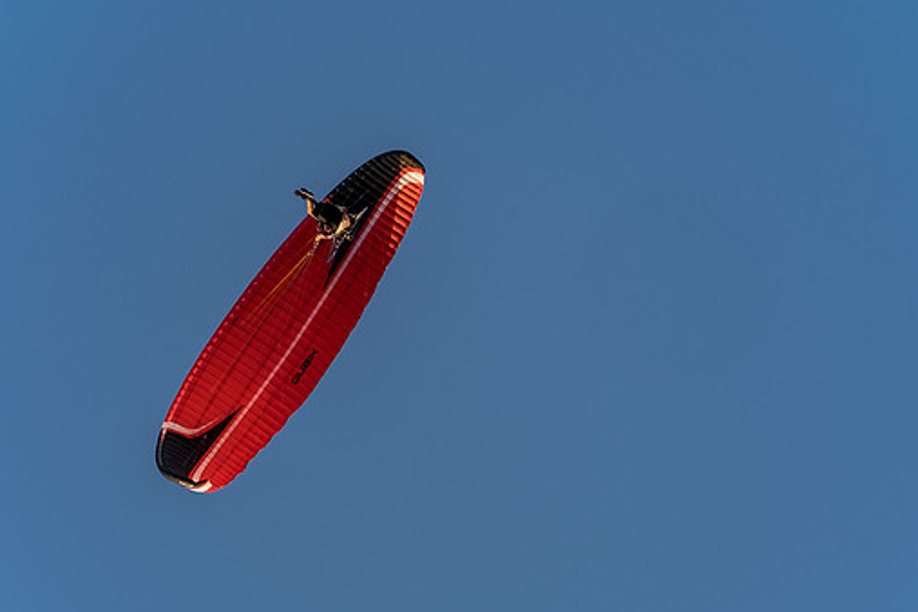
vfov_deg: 8.9
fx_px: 3952
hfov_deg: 13.2
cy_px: 338
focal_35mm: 155
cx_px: 514
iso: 160
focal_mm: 85
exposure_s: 1/160
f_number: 5
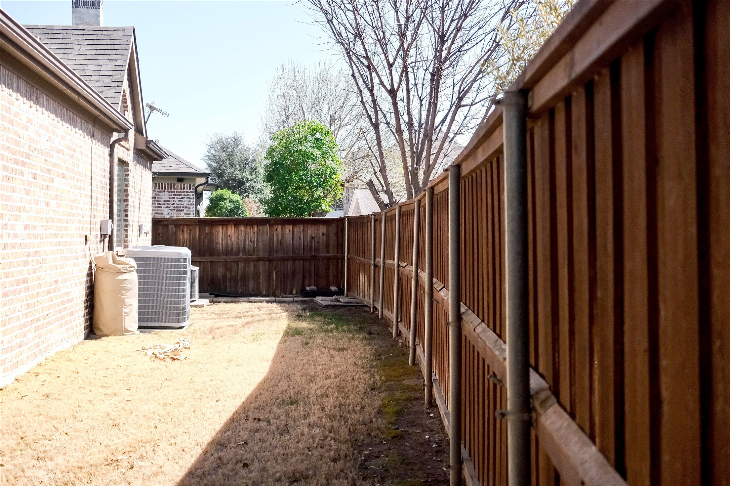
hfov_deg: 47.4
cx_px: 365
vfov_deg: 32.6
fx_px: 831
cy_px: 243
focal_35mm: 41
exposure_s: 1/22000
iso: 4000
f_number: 2.8
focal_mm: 27
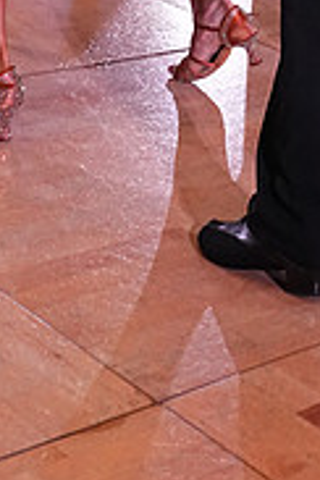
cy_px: -239
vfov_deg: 16.4
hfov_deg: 11.8
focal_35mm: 114
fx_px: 1520
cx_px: 374
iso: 3200
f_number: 5.6
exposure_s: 1/400
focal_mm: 24
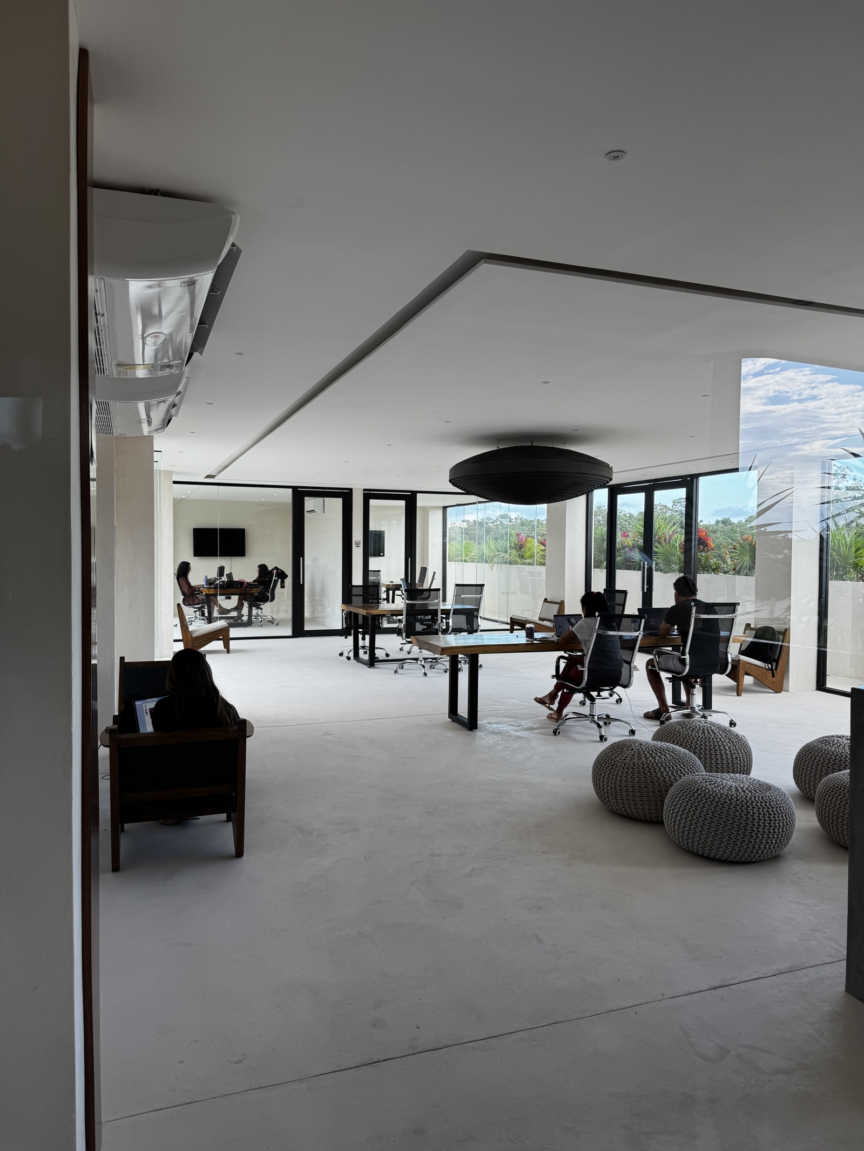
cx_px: 432
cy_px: 576
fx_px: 799
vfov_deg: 71.6
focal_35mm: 24
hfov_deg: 56.8
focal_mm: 6.76
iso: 64
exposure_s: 1/209
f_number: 1.78
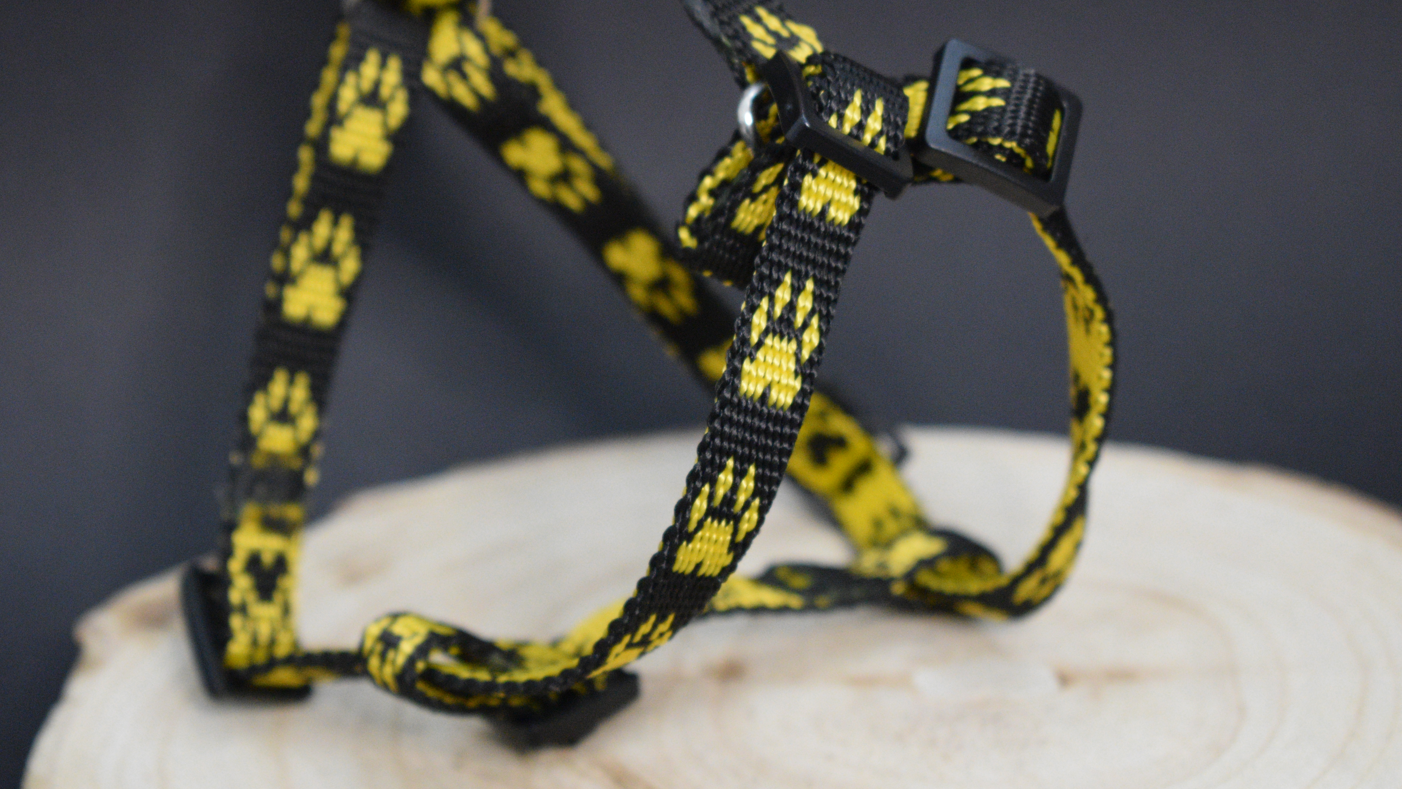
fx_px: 3628
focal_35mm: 98
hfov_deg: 21.9
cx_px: 614
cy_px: 327
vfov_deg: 12.4
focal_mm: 55
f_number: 5.6
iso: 3200
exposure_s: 1/60
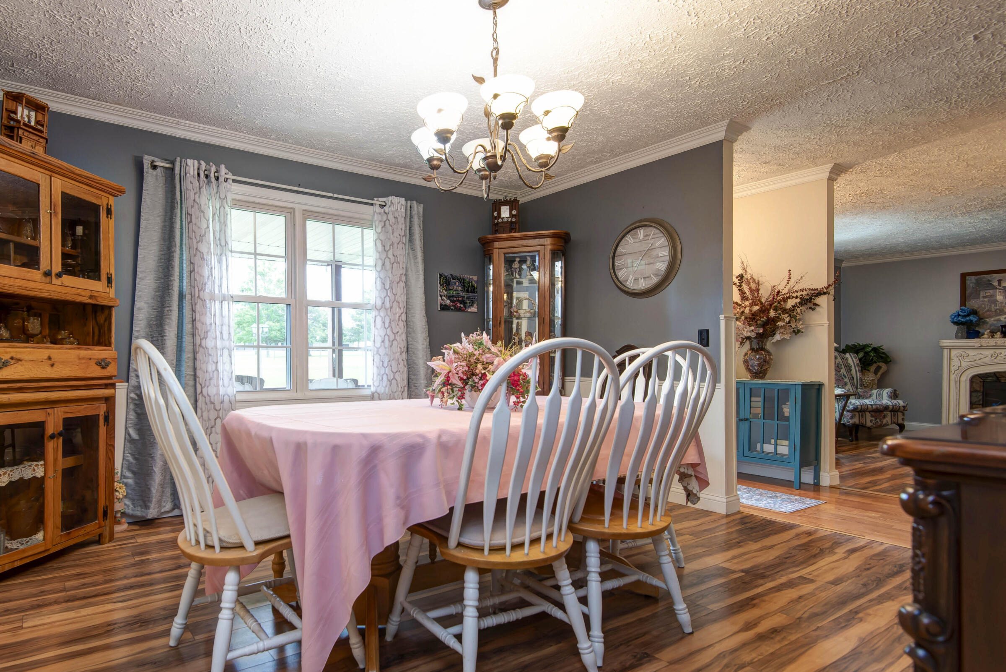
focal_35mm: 20
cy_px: 365
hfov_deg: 82.9
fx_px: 559
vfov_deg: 61.9
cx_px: 401
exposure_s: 1/3.33
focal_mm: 16
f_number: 6.7
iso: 200
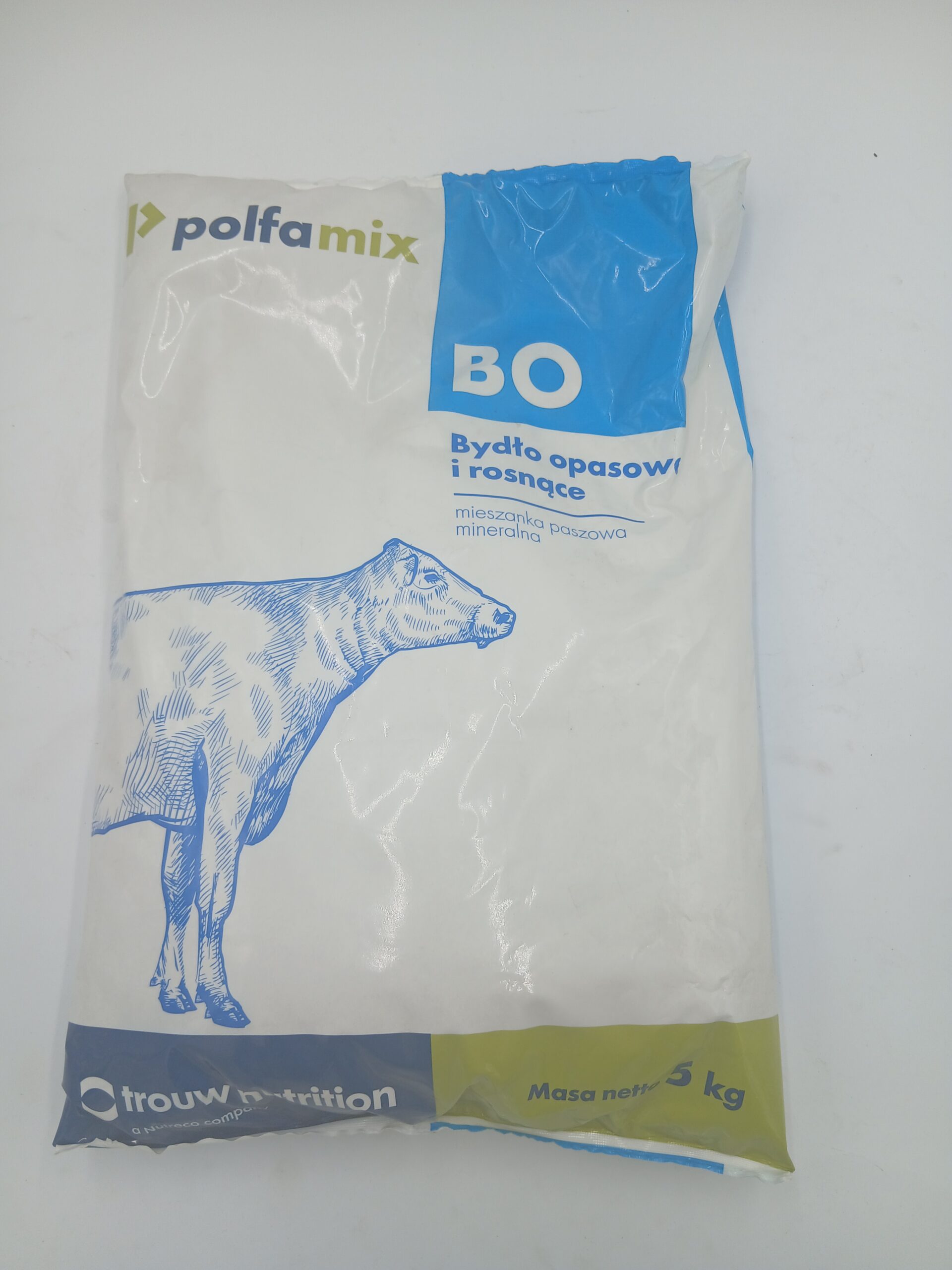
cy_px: 635
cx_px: 476
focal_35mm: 26
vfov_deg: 67.3
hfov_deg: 53.1
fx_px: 953
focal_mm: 3.98
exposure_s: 1/100
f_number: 1.8
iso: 20
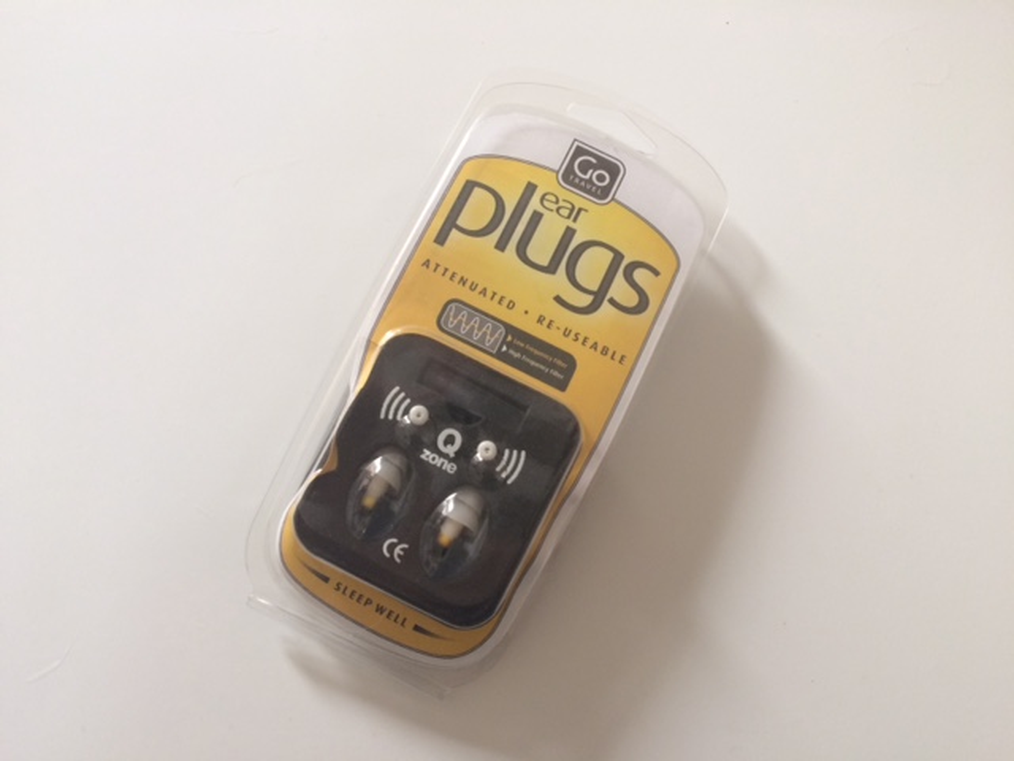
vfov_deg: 48.2
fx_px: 849
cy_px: 380
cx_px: 507
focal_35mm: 29
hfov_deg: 61.7
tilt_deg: -79.3
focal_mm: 4.15
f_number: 2.2
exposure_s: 1/30
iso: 64
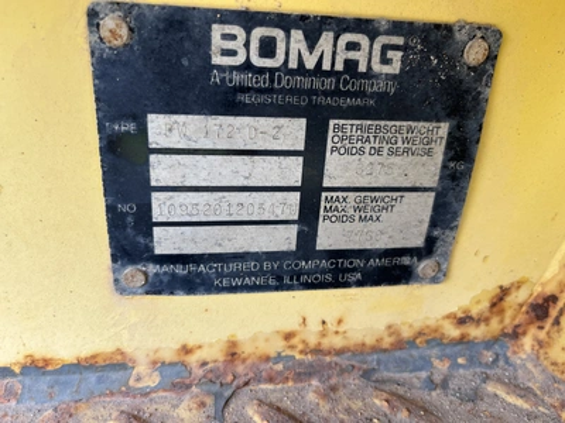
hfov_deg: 67.3
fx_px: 424
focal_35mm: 26
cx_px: 282
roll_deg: -4.3
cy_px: 212
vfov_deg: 53.1
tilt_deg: -15.1
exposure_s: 1/121
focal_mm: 5.1
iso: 80
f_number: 1.6
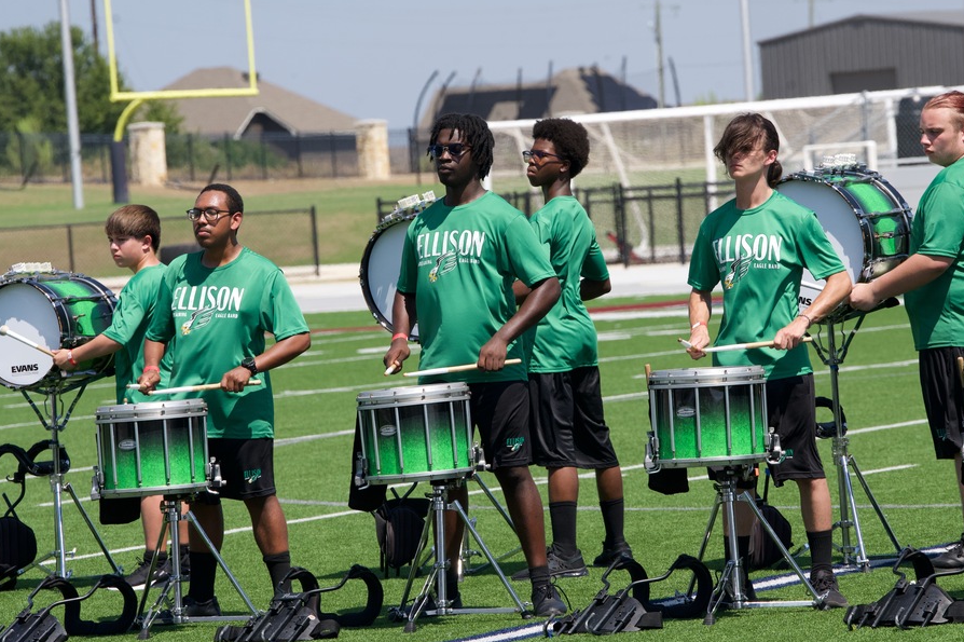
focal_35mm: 229
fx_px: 6128
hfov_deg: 9.0
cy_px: 330
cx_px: 511
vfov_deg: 6.0
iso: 640
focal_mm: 200
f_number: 8
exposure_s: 1/1600
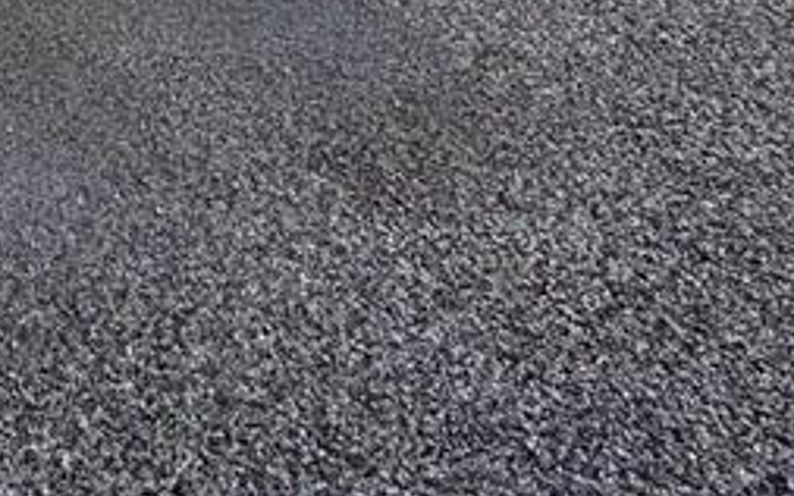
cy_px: -374
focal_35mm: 60
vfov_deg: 17.8
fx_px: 1298
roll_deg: -1.0
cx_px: -22
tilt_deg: -17.6
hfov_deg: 31.2
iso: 40
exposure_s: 1/548
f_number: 2.2
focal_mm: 2.22
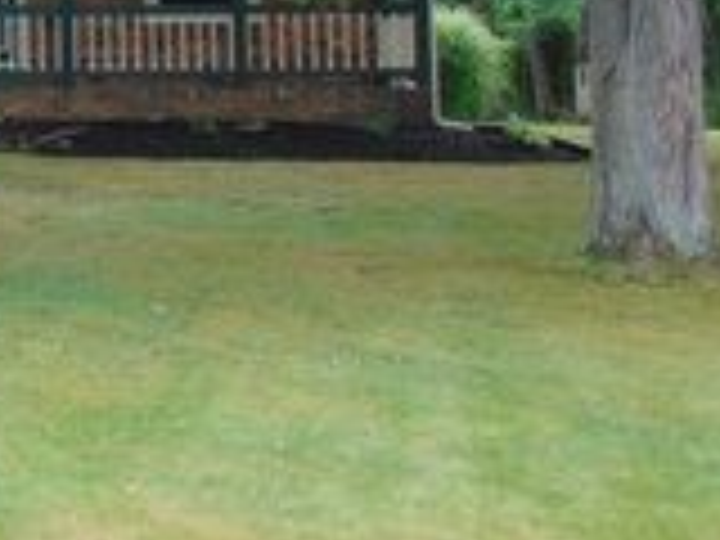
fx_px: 2538
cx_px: -310
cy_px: -52
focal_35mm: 122
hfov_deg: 15.1
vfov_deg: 12.0
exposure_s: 1/160
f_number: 3.3
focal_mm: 6.9
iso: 80
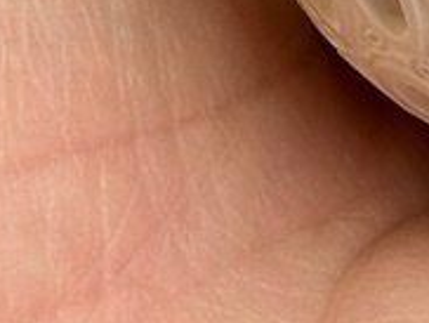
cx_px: 1223
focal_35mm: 337
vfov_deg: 4.3
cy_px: -615
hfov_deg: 5.6
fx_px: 4182
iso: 64
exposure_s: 1/245
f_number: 1.78
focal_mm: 6.86
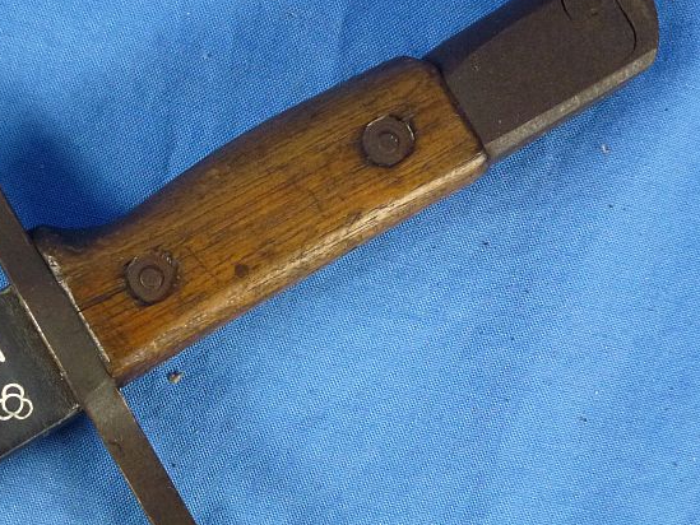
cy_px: 280
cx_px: 205
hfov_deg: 23.4
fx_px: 1679
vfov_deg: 17.8
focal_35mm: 83
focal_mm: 10.1
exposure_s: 1/60
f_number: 4.4
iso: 400
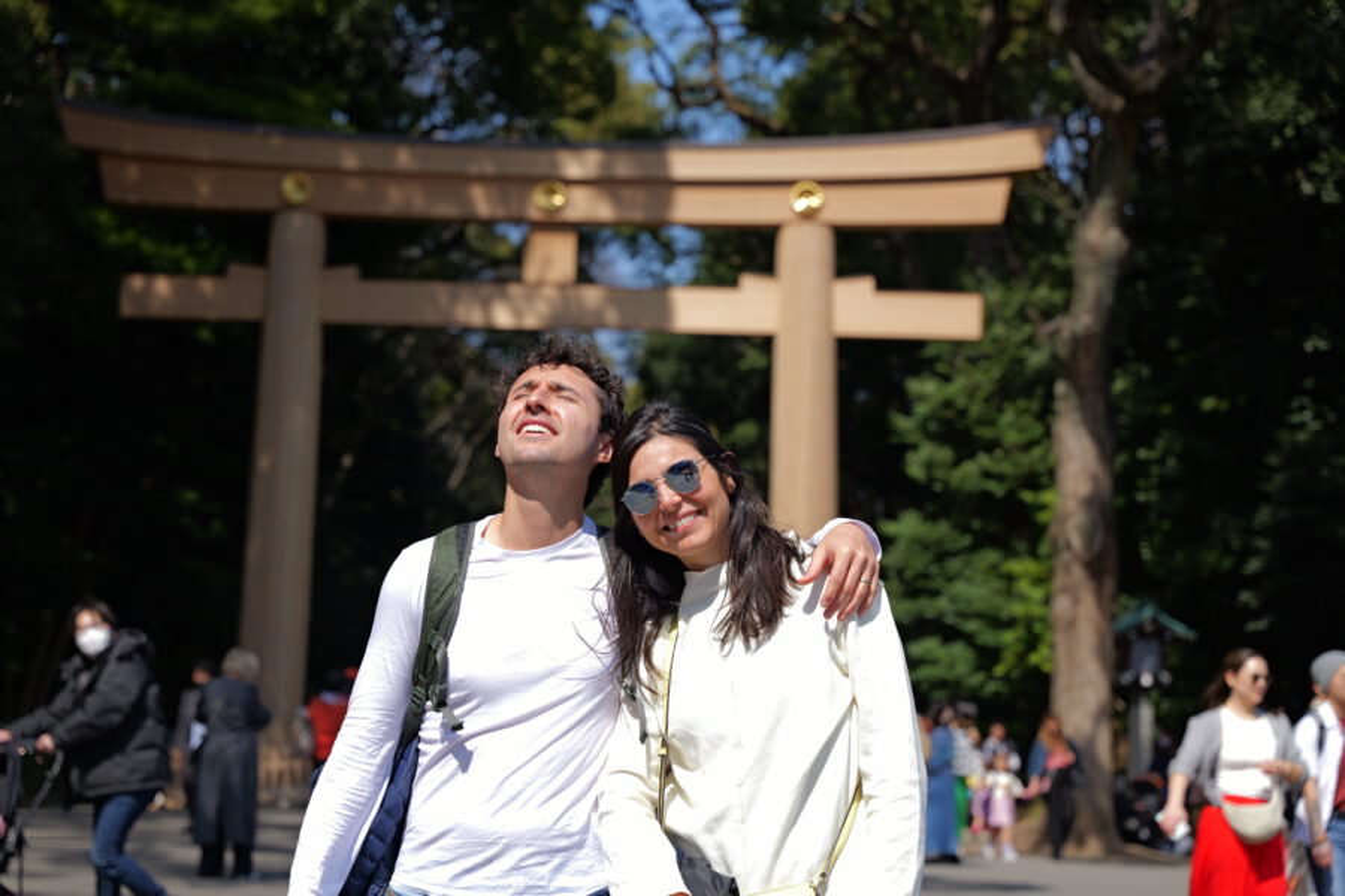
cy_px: 448
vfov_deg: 20.6
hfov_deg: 30.5
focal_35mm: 66
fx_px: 2466
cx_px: 672
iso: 50
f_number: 3.5
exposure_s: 1/640
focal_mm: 66
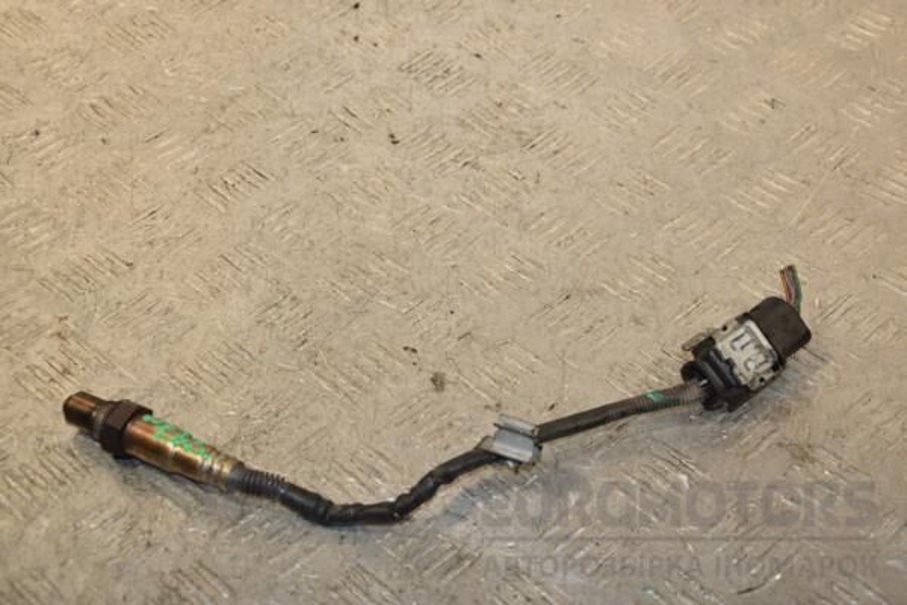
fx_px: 1889
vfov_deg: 18.2
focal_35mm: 75
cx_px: 454
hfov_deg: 27.0
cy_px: 302
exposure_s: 1/200
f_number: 7.1
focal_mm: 50
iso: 800
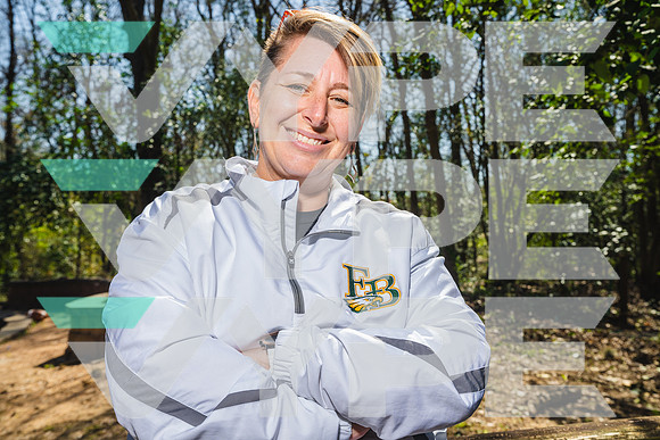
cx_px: 330
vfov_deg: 30.5
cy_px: 220
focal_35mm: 44
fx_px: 807
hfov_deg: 44.5
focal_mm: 44
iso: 100
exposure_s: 1/125
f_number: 9
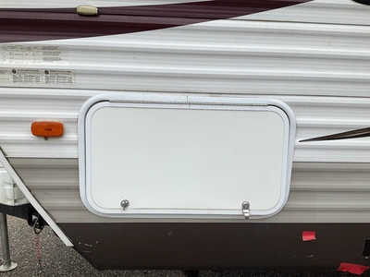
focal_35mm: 29
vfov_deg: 48.2
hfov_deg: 61.7
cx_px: 185
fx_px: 310
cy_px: 138
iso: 25
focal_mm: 3
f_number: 1.8
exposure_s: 1/770
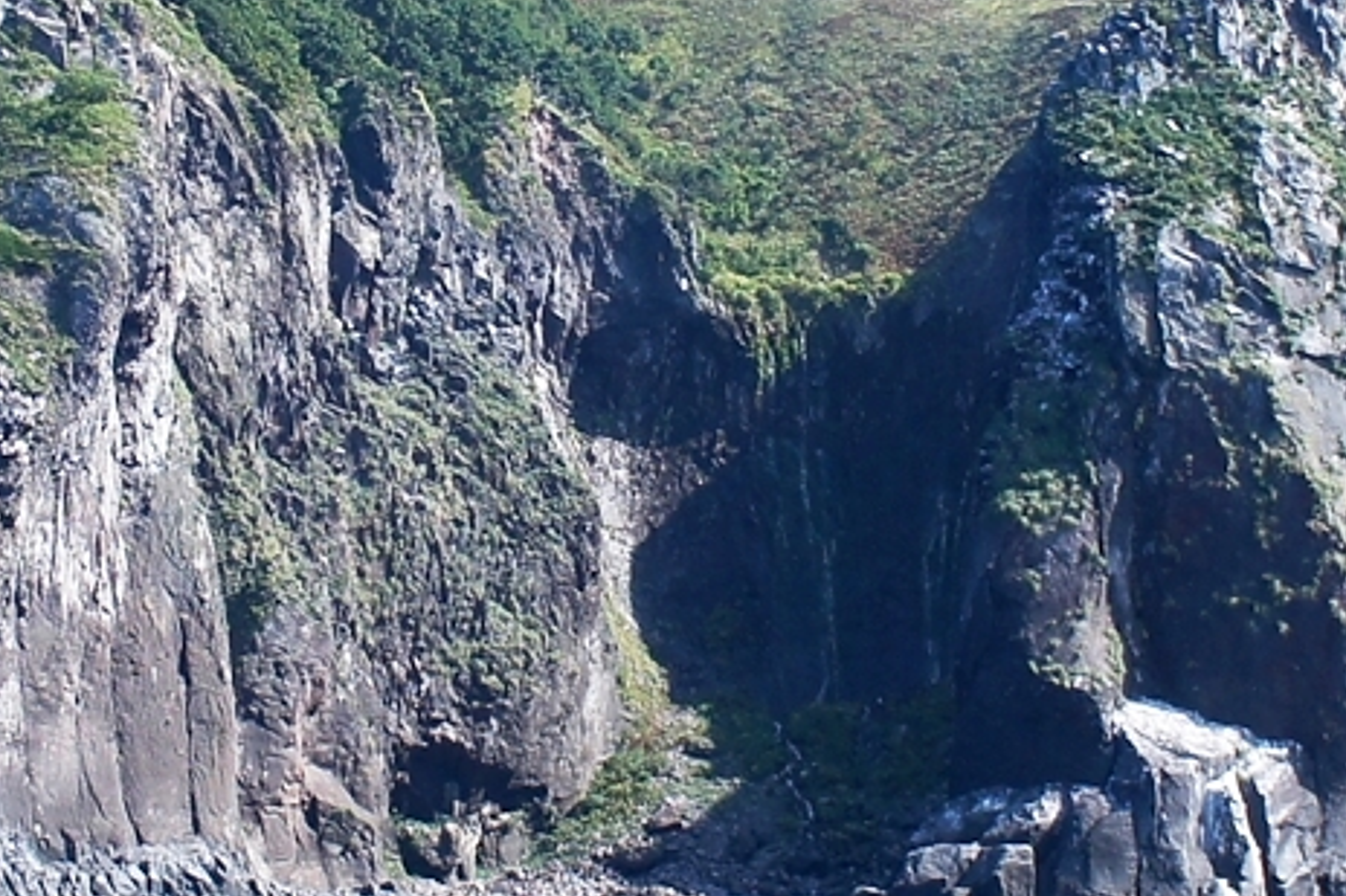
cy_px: 302
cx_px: 525
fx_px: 4896
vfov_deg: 10.5
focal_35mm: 131
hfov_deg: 15.6
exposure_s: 1/500
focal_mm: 18
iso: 200
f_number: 7.1
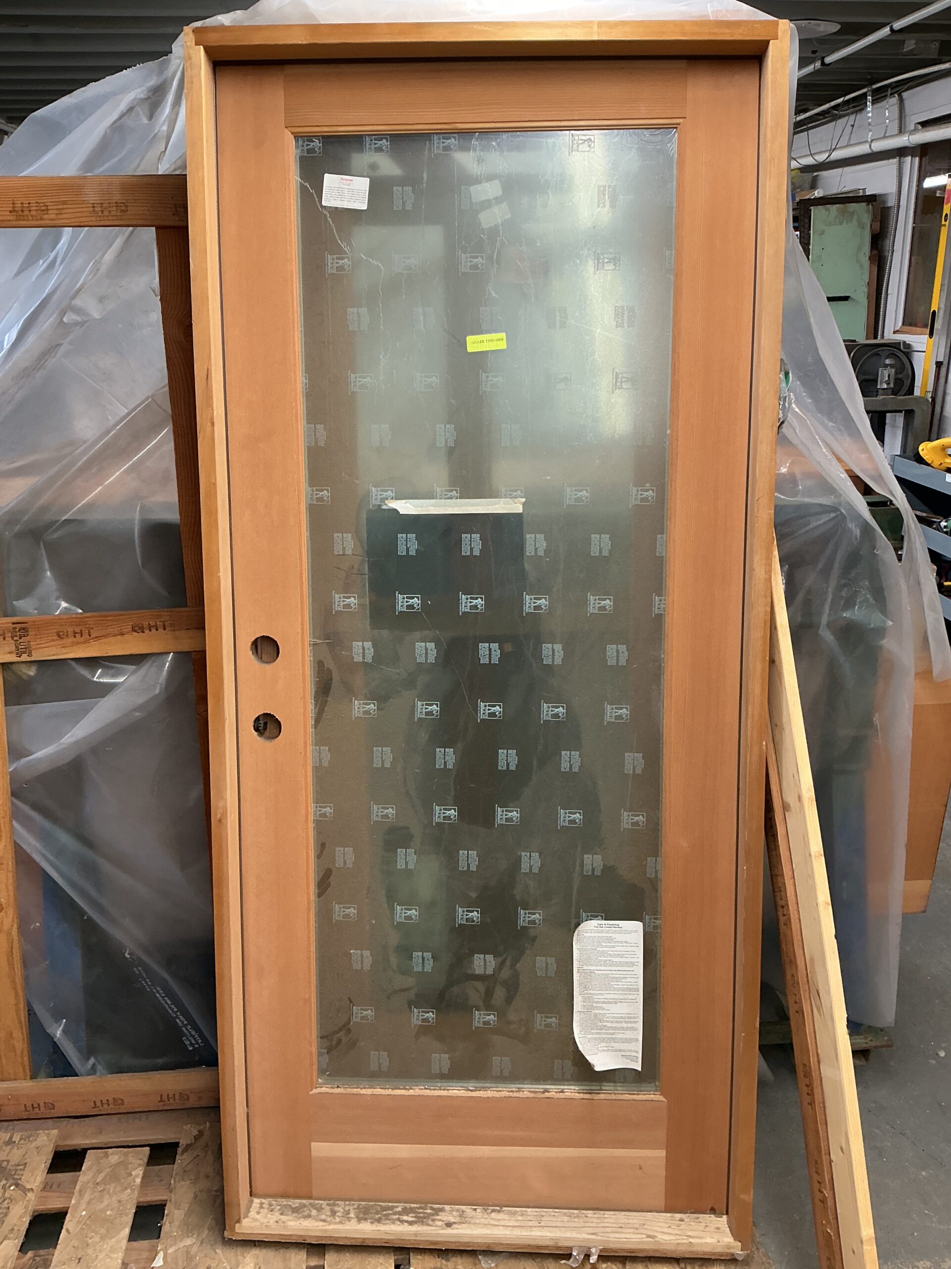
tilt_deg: -18.1
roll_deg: +0.4
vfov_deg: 61.7
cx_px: 476
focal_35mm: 29
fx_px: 1062
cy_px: 634
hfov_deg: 48.2
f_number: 1.8
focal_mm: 3
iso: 80
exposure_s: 1/60
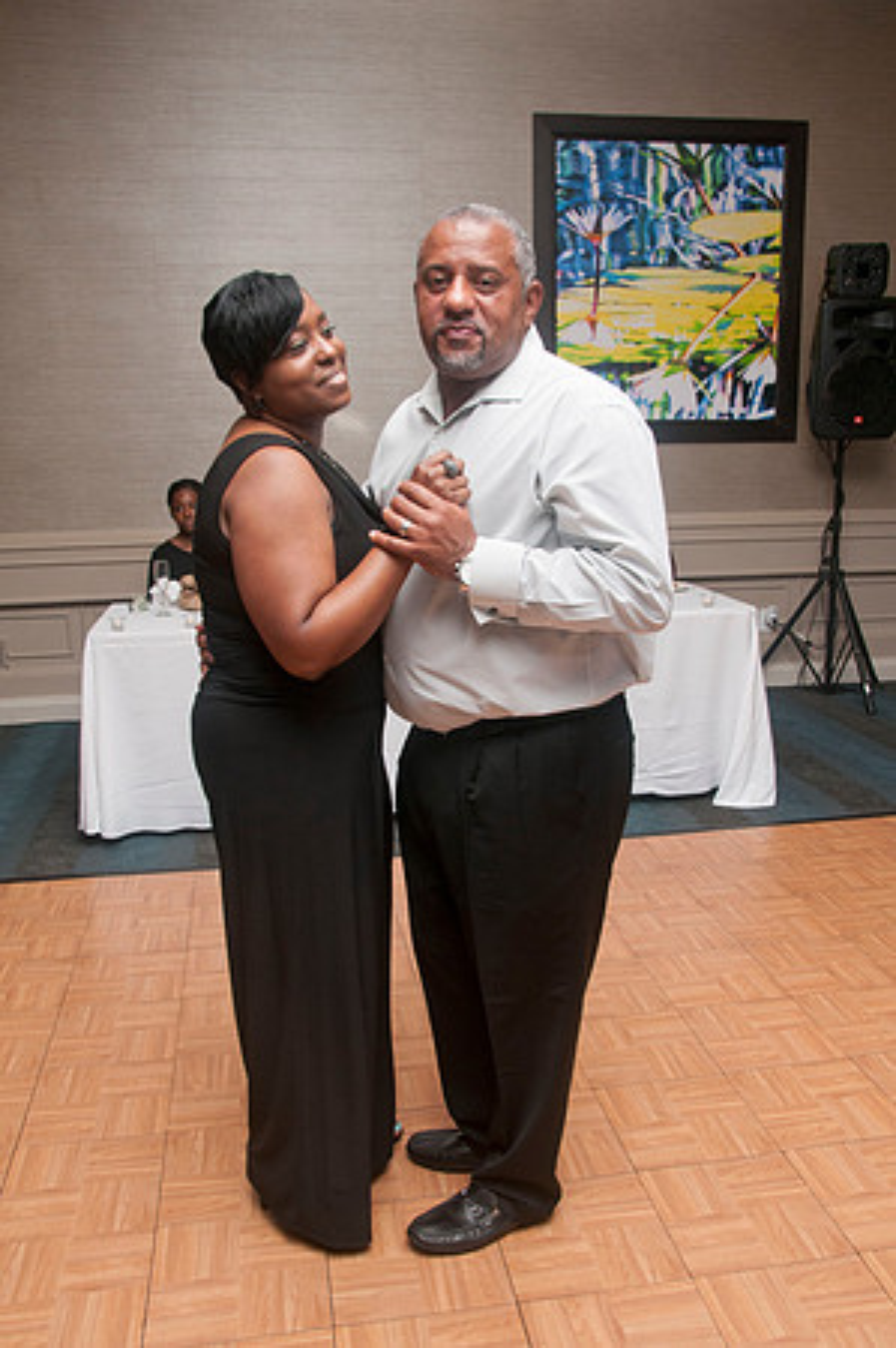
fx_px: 1123
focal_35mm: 30
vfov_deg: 62.0
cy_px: 674
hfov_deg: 43.5
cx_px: 448
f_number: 6.3
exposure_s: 1/125
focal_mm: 20
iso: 400
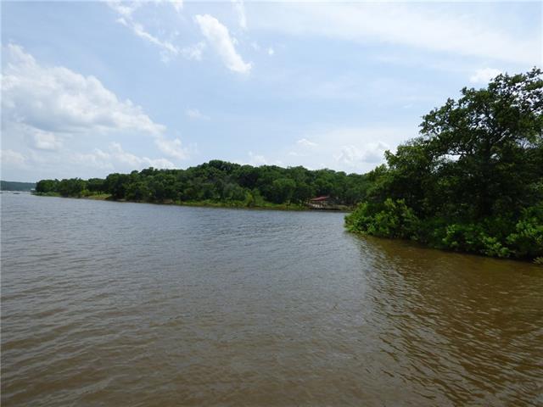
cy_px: 204
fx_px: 314
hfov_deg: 81.7
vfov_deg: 66.0
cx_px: 272
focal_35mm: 20
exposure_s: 1/1600
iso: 100
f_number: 3.5
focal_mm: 3.58
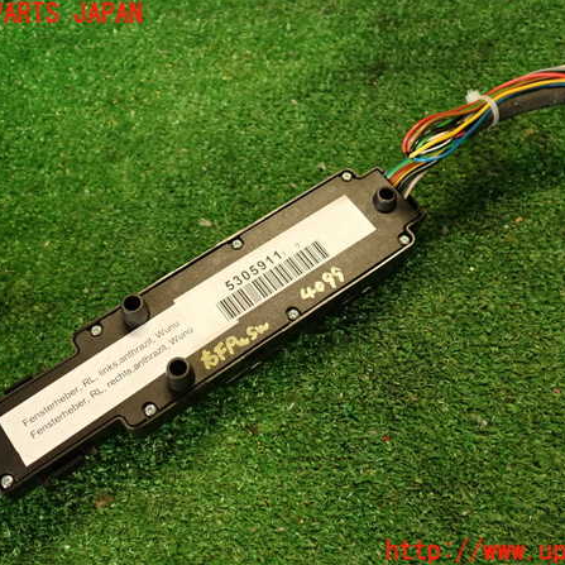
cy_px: 283
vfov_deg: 43.9
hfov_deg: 43.9
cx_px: 292
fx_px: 702
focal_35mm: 38
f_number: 2.4
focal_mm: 5.79
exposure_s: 1/30
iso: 200
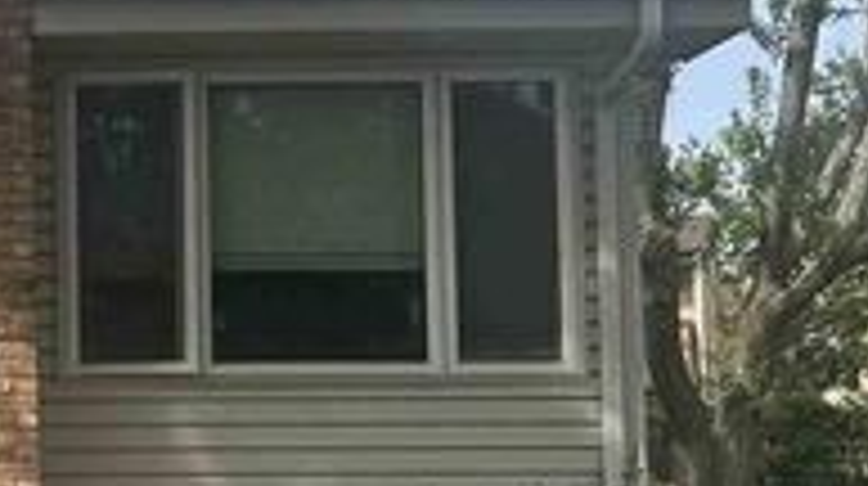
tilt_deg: +4.9
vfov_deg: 8.6
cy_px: 540
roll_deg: -0.1
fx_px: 3195
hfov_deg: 13.0
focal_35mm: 139
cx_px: -962
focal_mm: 6.76
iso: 80
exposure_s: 1/3413
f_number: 1.78
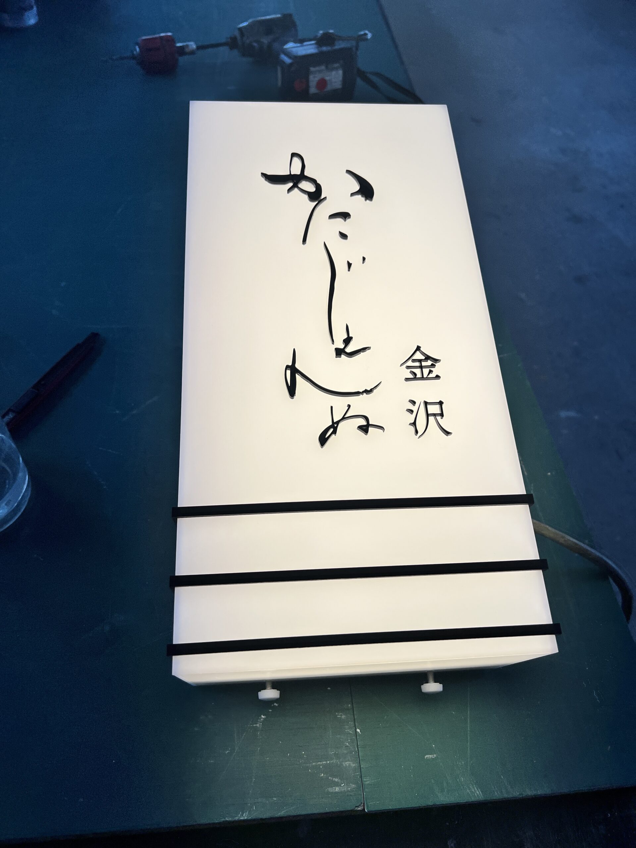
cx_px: 318
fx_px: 637
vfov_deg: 67.3
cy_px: 424
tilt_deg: -49.8
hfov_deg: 53.1
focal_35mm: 26
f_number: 1.5
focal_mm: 5.7
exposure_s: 1/957
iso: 50
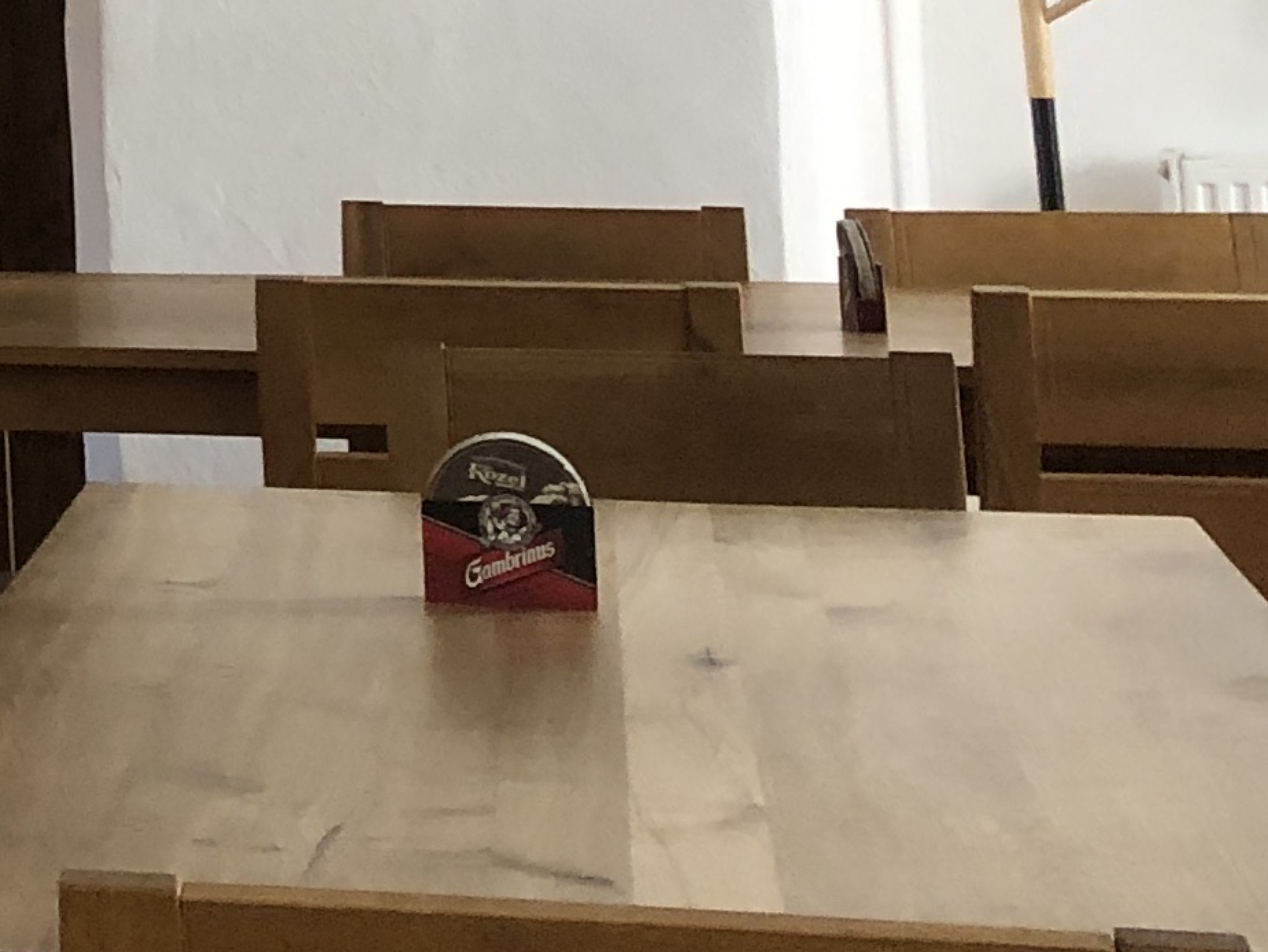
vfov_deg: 11.4
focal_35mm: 122
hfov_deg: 14.3
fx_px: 4469
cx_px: -988
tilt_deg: +6.5
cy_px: -675
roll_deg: +2.2
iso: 40
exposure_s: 1/17
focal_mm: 3.99
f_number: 1.8
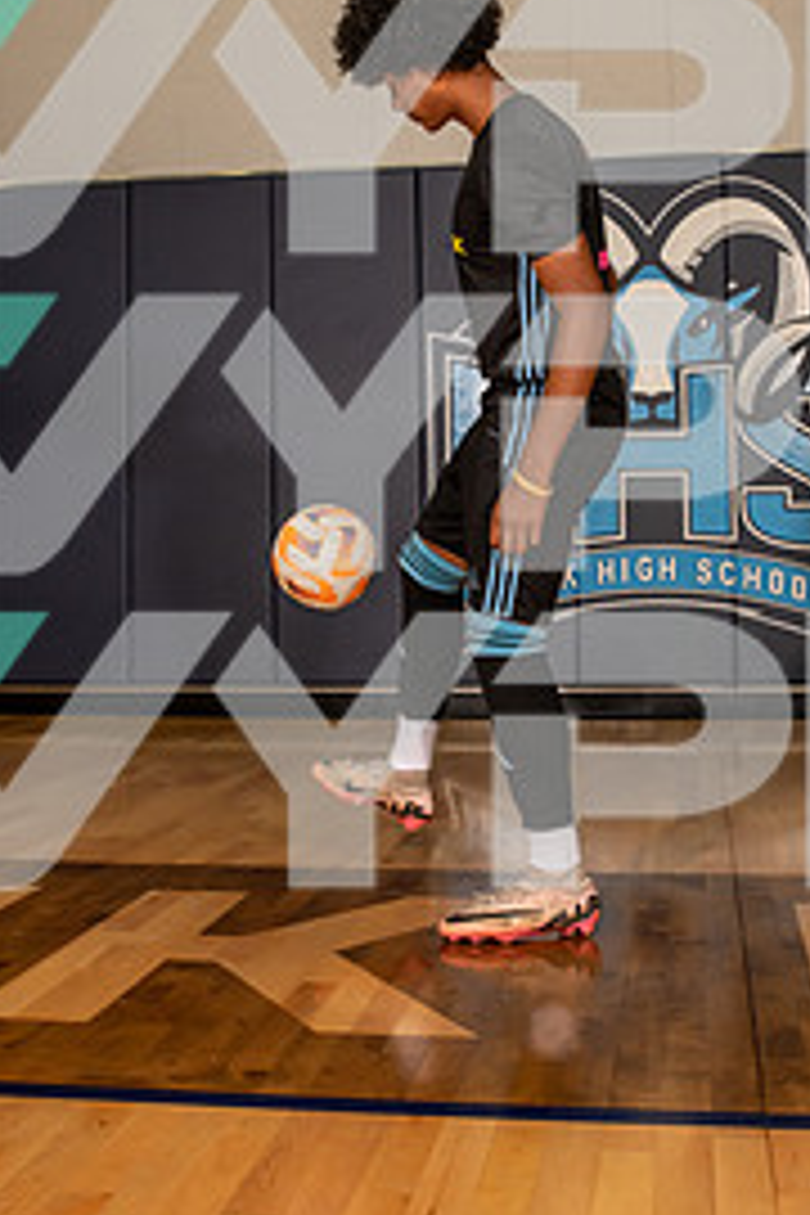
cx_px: 450
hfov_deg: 27.0
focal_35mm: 50
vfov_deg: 39.3
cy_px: 436
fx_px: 1687
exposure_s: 1/400
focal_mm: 30
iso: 800
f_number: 6.3
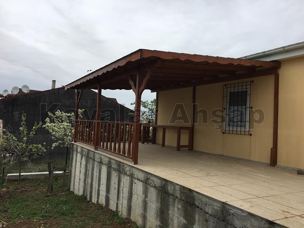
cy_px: 114
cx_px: 152
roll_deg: -5.2
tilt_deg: +2.1
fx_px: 255
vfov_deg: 48.2
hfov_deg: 61.7
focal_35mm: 29
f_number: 2.2
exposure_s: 1/1131
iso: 25
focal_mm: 4.15
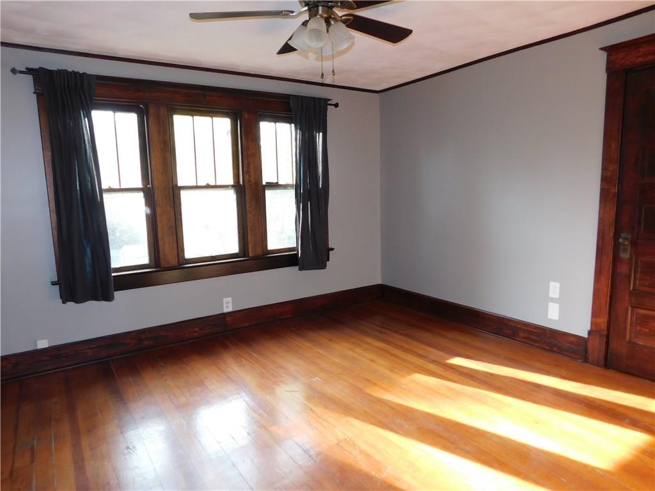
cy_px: 246
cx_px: 328
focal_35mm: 23
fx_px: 435
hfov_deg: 73.9
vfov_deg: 58.9
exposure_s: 1/30
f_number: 3
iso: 125
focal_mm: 4
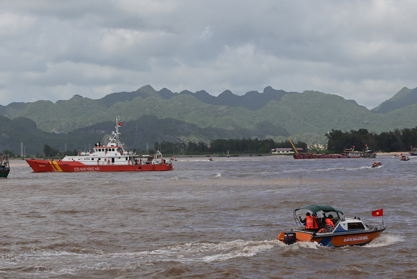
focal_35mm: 105
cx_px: 144
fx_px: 1217
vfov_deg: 13.0
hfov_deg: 19.4
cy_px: 94
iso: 160
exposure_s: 1/200
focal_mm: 52
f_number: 18
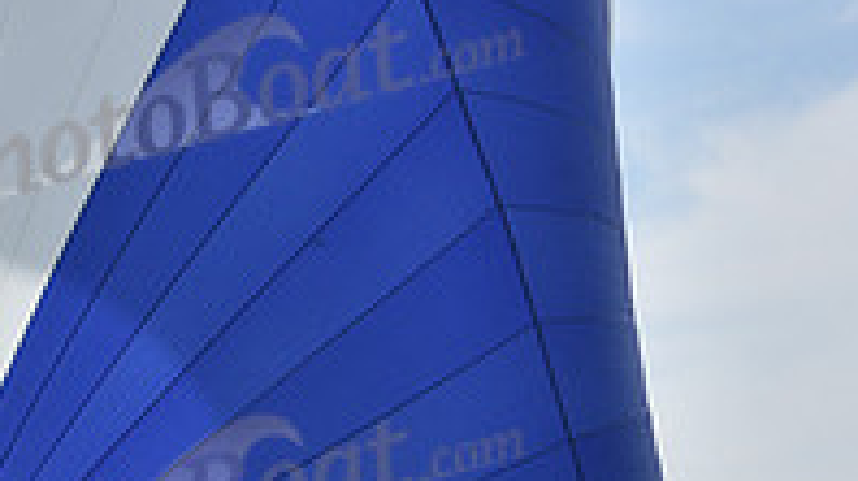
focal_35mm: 240
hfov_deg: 8.8
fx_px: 5456
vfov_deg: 5.0
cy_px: 791
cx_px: -308
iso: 320
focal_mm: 78
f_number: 11
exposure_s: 1/1000
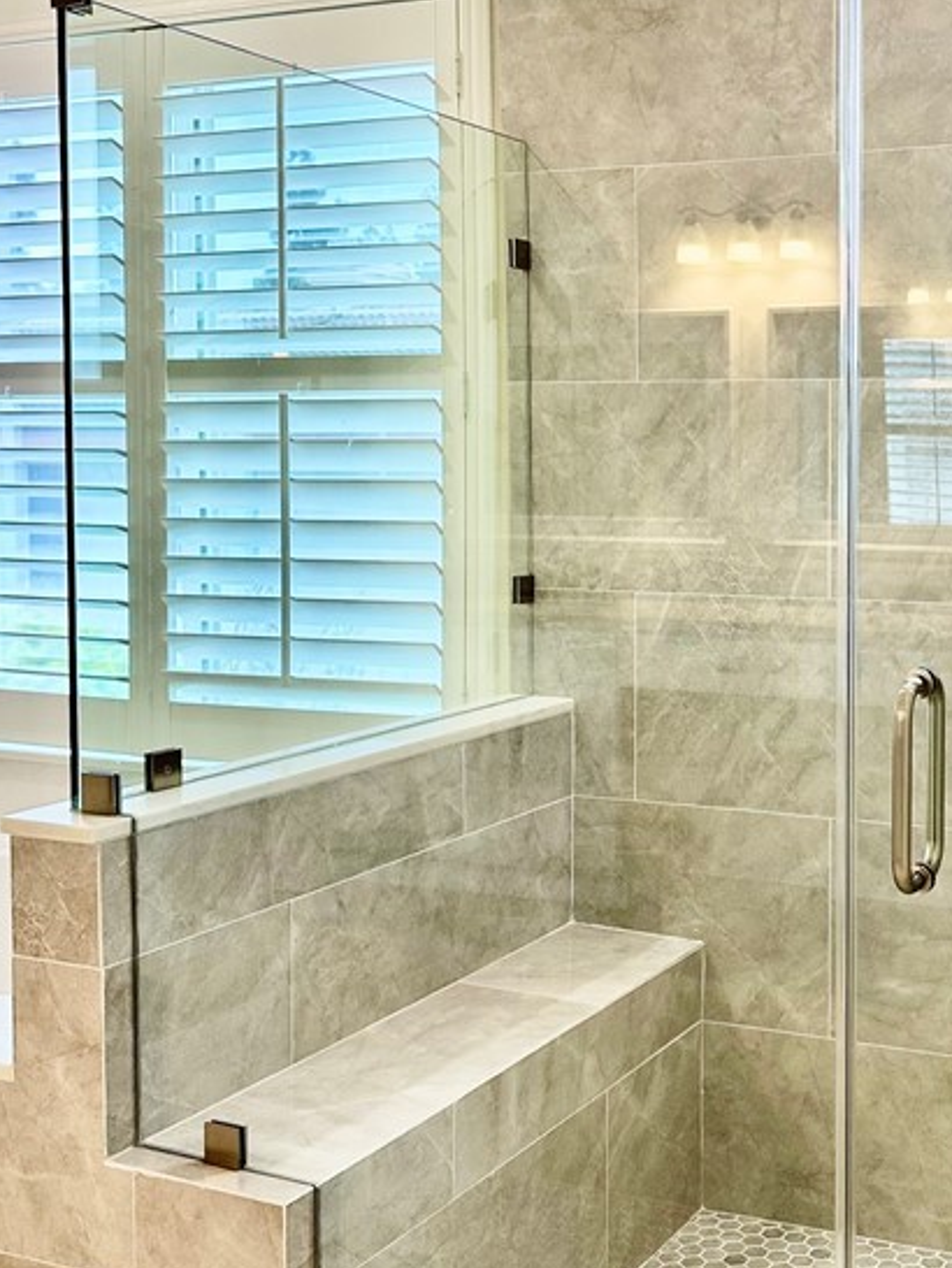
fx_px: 1649
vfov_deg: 41.9
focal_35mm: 45
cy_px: 539
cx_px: 817
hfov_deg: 31.0
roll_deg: -0.6
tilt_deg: -2.7
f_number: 1.78
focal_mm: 6.86
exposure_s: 1/120
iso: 125
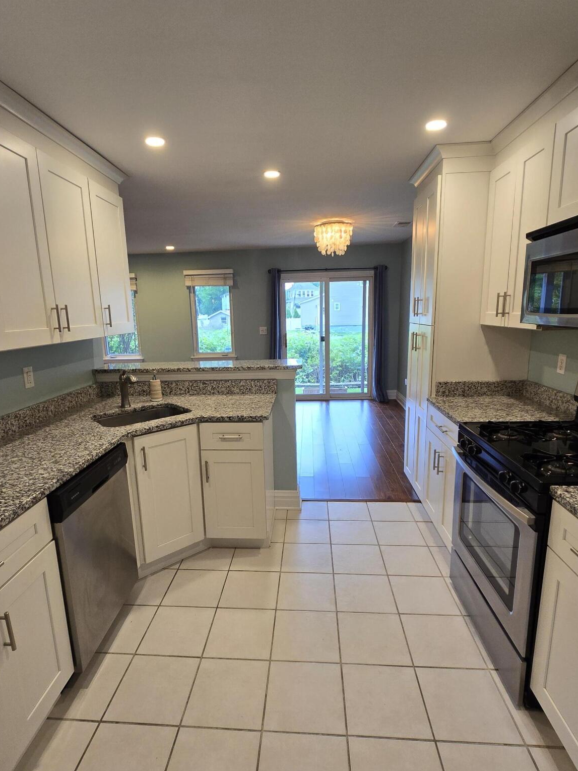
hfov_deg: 74.7
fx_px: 378
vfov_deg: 91.0
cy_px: 398
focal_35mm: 17
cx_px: 284
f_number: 2.2
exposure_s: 1/60
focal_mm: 2.2
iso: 80
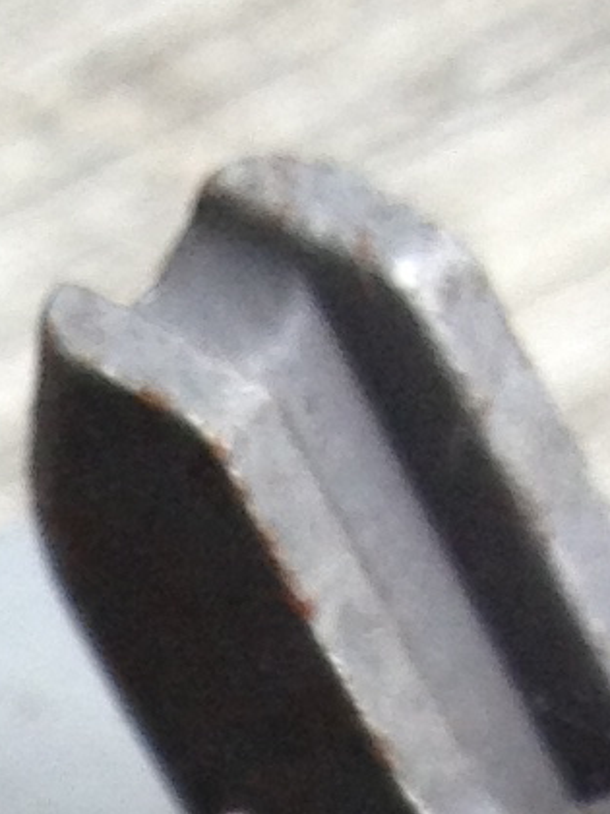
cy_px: 2799
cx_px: -285
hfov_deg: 5.4
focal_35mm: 272
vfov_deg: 6.4
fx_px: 6391
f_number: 2.4
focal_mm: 4.28
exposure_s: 1/282
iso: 50
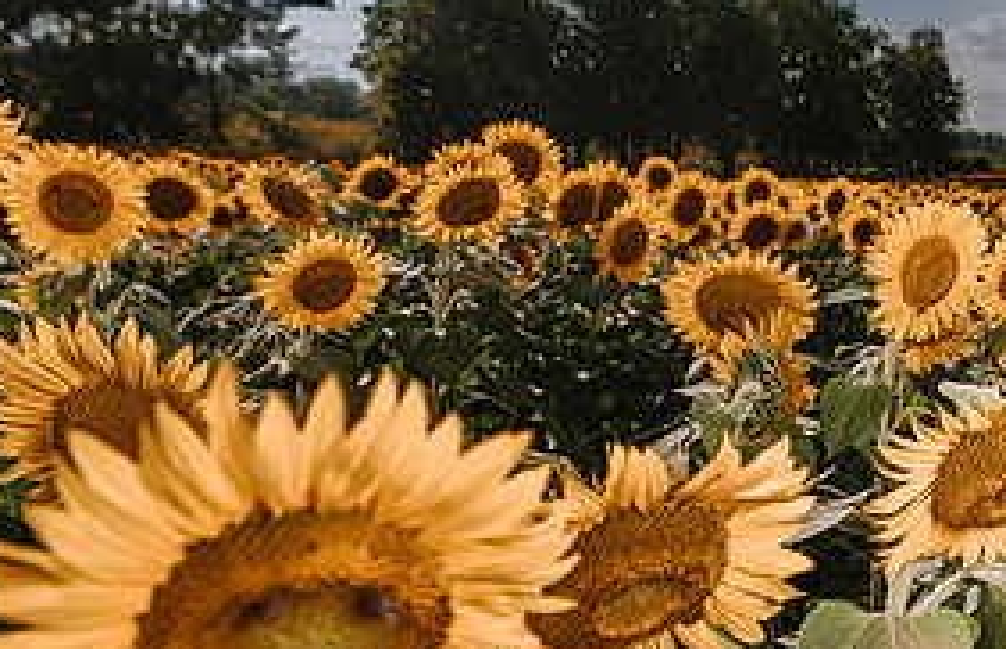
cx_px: 899
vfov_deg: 26.3
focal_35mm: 50
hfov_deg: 37.4
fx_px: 1384
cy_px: 414
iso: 64
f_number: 5
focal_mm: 24
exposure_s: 1/250
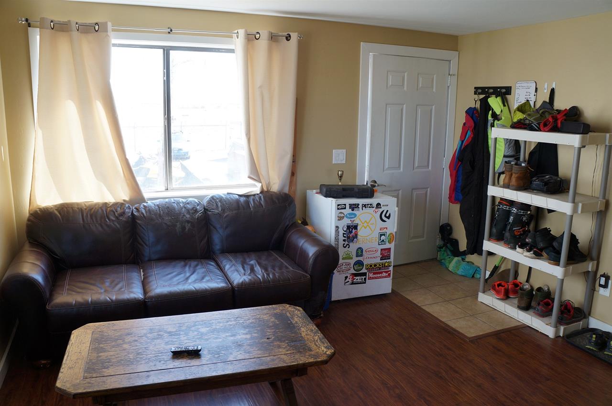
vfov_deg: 47.8
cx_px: 306
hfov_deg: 67.5
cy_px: 203
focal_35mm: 27
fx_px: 458
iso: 200
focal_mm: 18
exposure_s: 1/60
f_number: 5
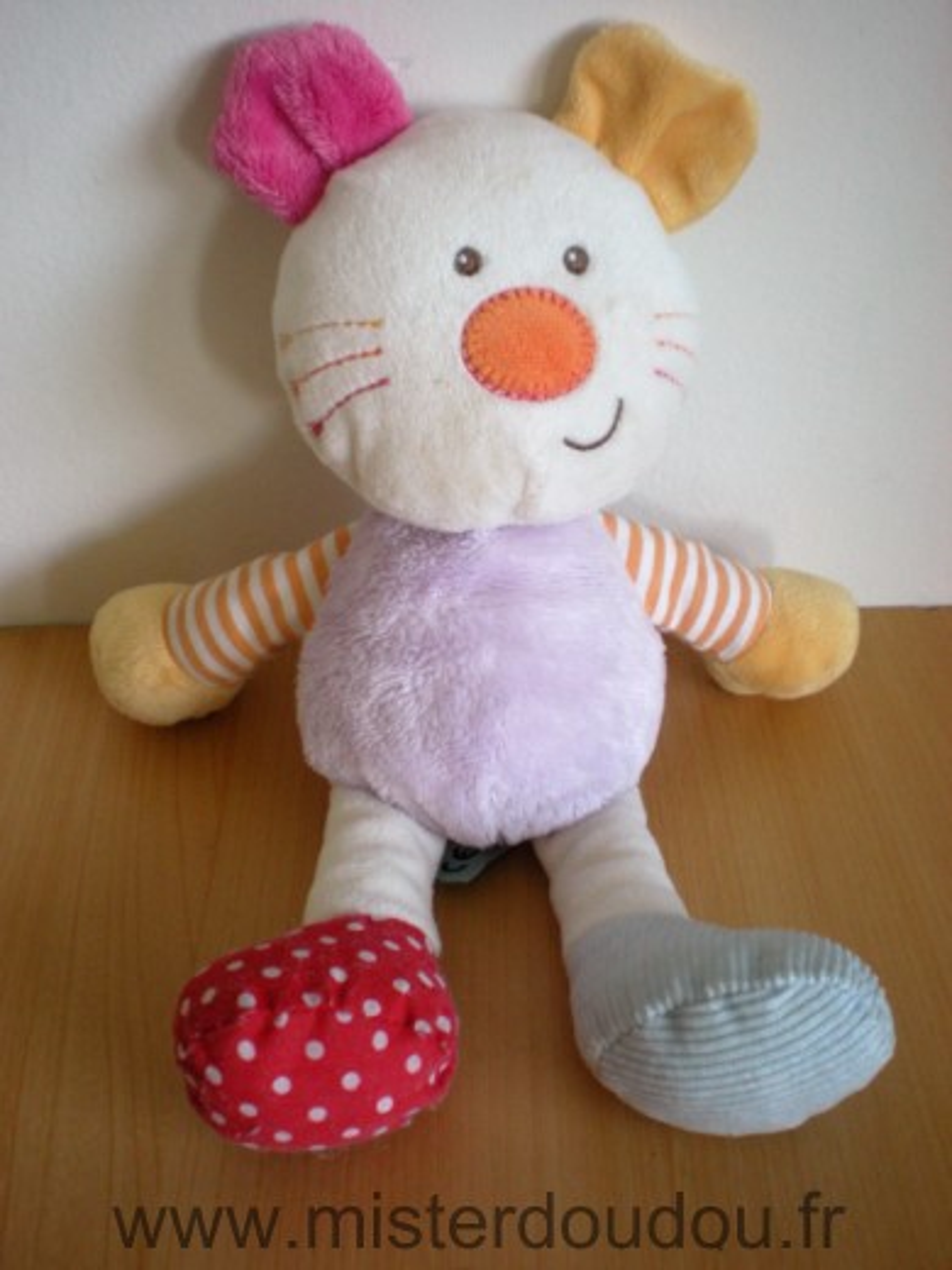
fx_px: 1393
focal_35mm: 38
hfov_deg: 37.7
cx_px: 476
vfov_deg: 49.0
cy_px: 635
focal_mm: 6.3
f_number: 3.1
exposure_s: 1/62.6
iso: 200
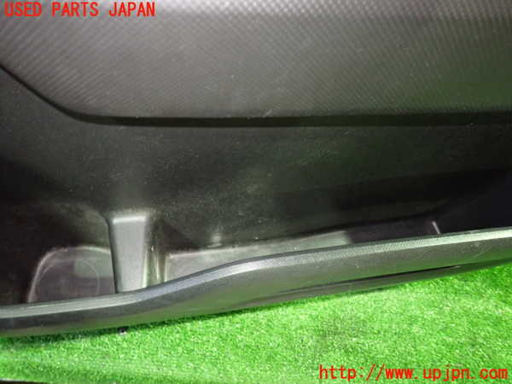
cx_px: 256
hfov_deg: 69.4
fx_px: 370
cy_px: 192
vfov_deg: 54.9
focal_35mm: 25
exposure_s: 1/20
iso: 800
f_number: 2
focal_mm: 4.5
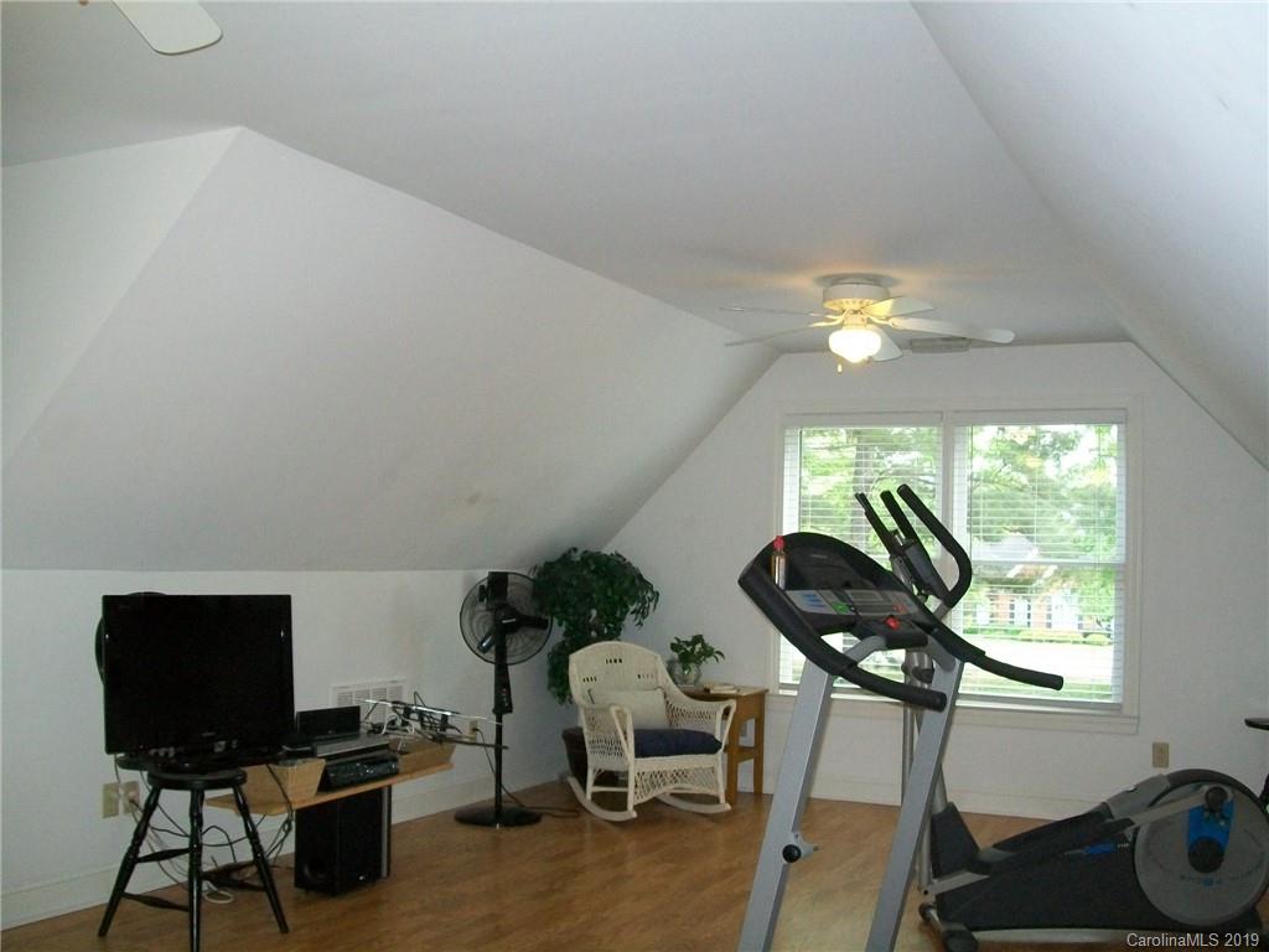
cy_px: 476
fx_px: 1320
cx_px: 634
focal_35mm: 36
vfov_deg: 39.7
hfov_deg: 51.4
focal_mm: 6
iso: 160
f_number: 2.7
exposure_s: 1/60
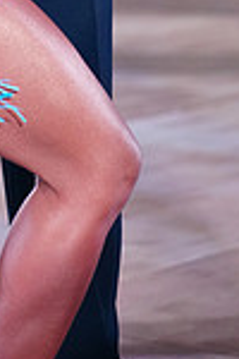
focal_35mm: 270
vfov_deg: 7.4
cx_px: -183
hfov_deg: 5.0
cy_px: -254
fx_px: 2689
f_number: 2.8
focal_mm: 70
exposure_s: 1/320
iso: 2500
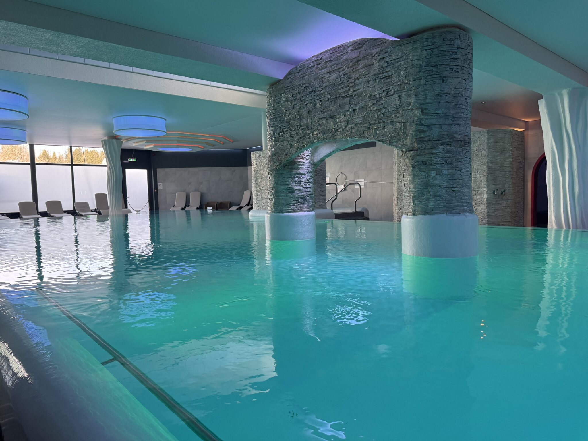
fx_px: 408
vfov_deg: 56.8
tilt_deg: -3.9
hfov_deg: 71.6
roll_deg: +1.4
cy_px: 220
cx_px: 294
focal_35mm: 24
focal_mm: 6.76
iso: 100
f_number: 1.78
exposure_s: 1/100
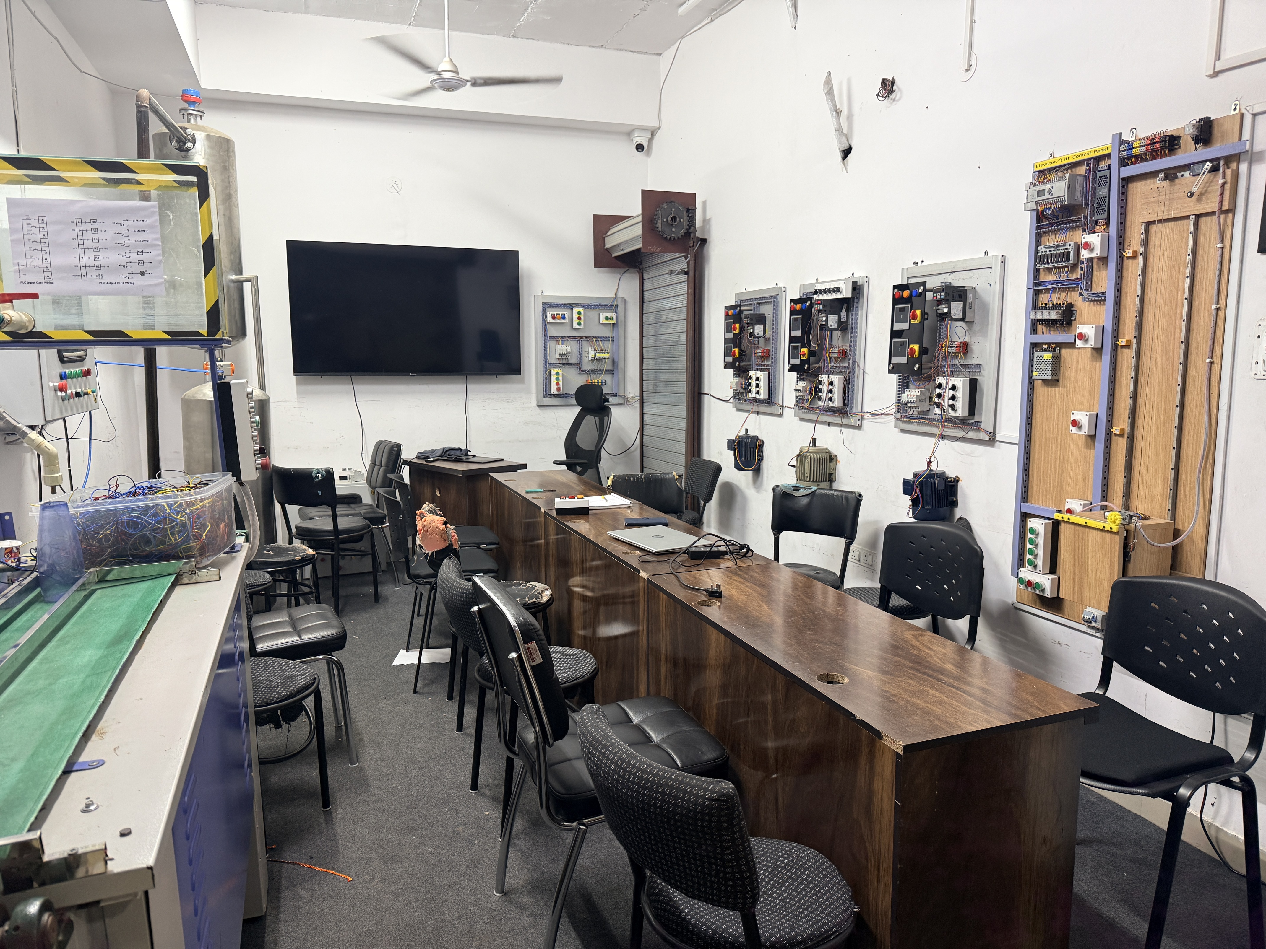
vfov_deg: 56.8
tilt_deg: -8.0
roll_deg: +0.6
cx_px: 633
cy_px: 474
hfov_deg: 71.6
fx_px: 878
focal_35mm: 24
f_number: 1.78
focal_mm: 6.76
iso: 160
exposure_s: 1/50
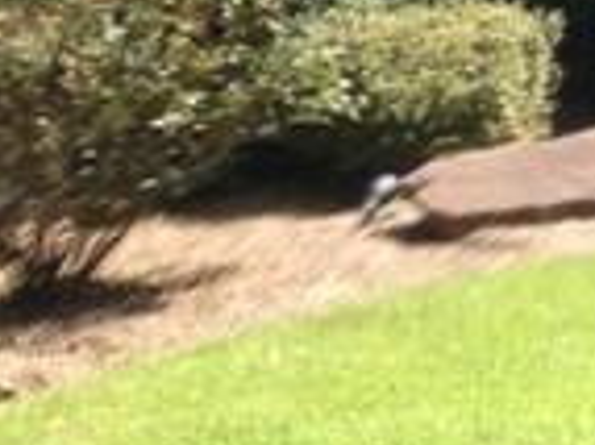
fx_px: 4070
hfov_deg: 7.1
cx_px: 1993
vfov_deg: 6.2
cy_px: -295
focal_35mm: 237
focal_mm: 4.12
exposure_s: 1/299
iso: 50
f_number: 2.4
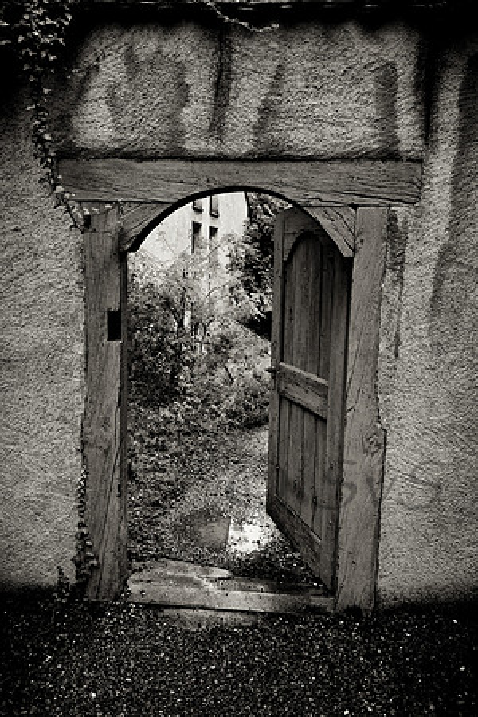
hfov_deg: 43.6
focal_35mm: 30
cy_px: 358
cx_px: 239
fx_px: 597
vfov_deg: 61.9
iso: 200
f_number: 11
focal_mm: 20
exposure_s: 1/20
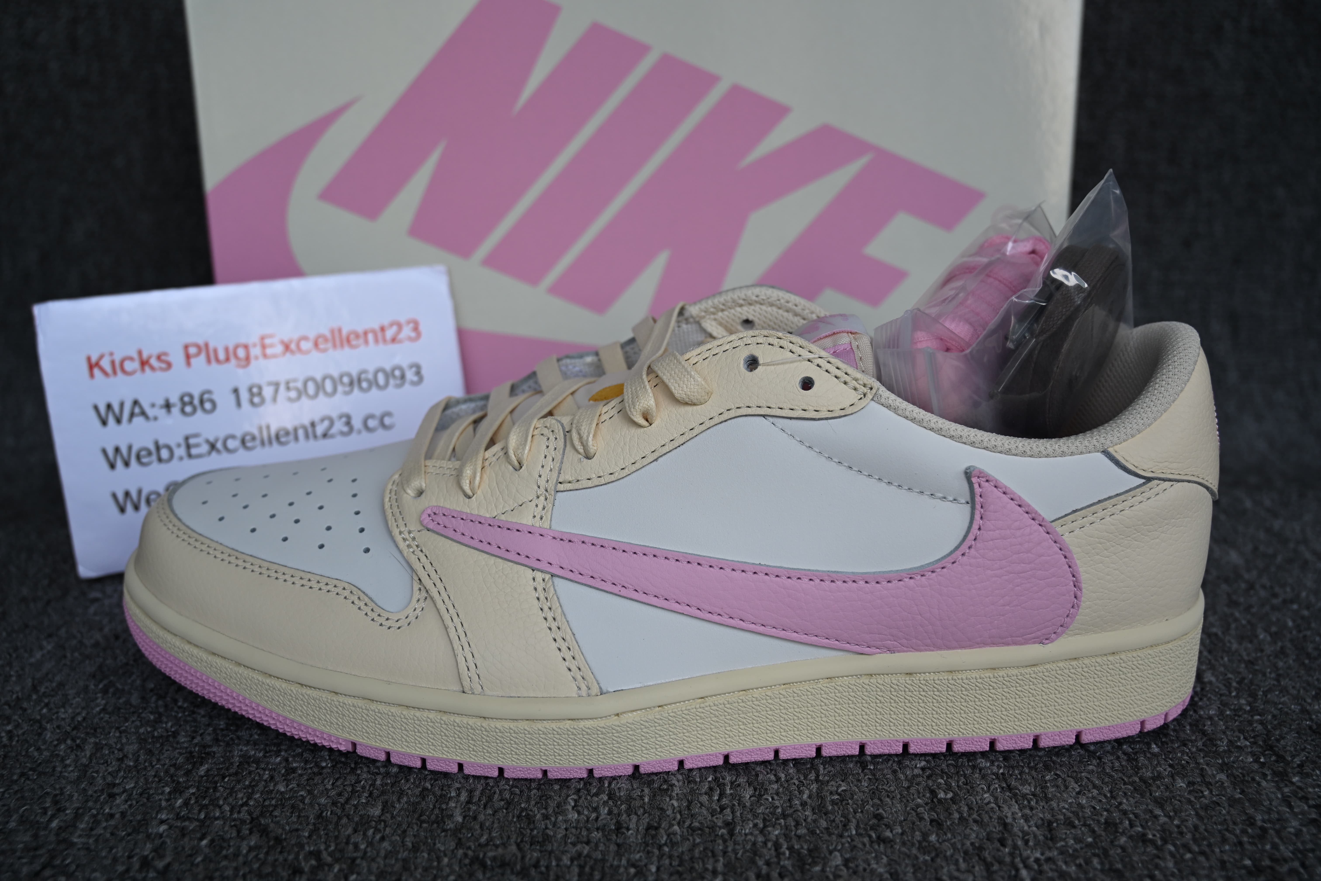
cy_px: 440
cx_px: 660
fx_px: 1101
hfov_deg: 61.9
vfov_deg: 43.6
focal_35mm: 30
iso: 200
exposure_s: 1/250
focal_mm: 30
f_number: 5.6
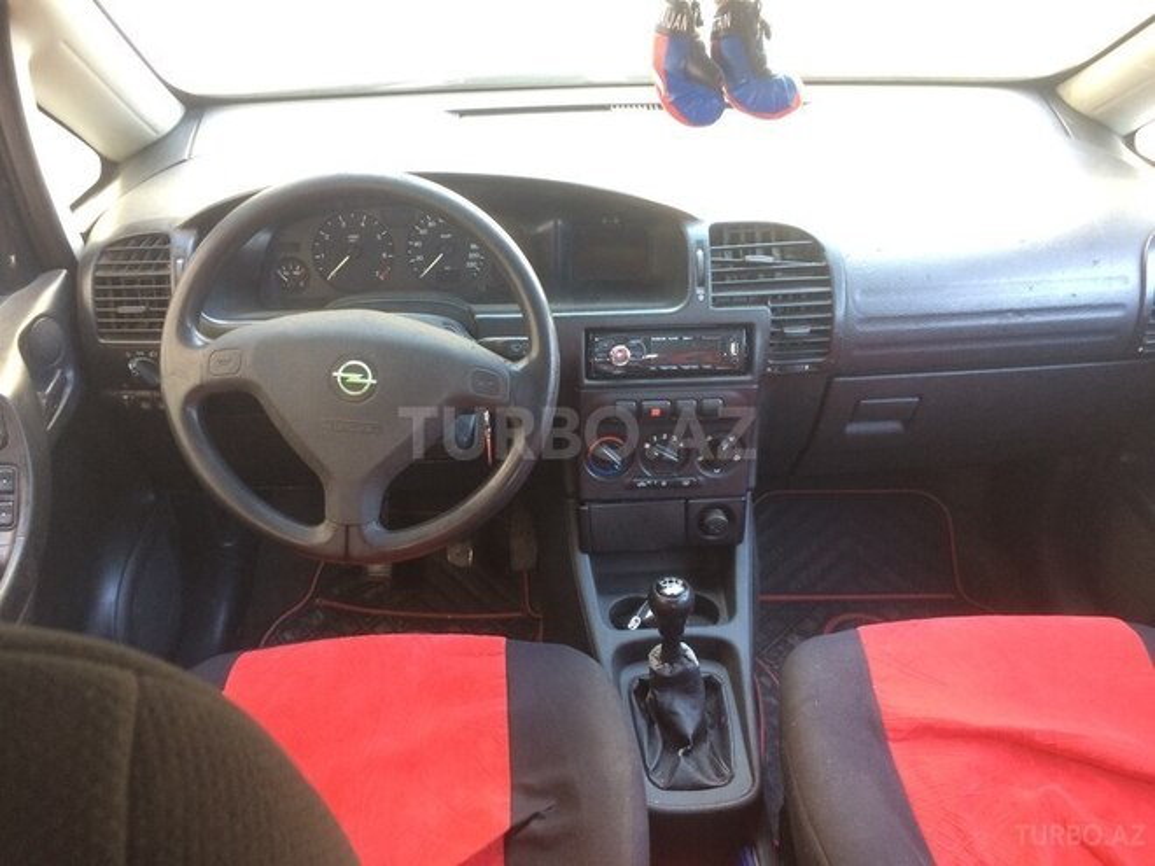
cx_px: 578
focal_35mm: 29
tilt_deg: -36.2
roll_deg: +1.5
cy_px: 433
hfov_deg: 61.7
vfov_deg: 48.2
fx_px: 968
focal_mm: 4.15
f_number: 2.2
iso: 125
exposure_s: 1/33
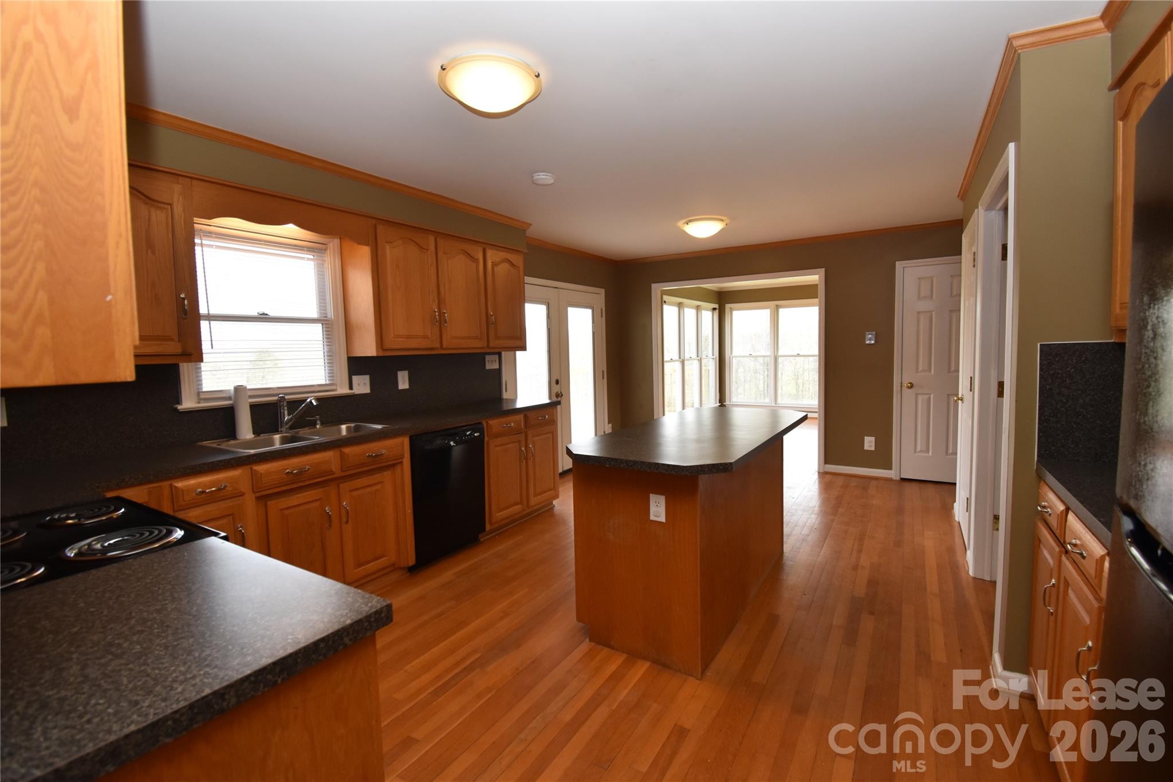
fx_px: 489
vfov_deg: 77.3
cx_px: 586
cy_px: 391
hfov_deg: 100.4
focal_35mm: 15
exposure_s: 1/125
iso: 560
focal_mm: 10
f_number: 5.6
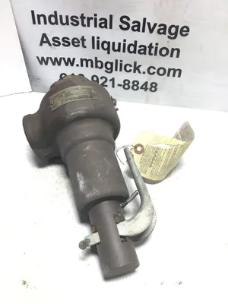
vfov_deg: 58.4
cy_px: 152
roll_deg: -1.6
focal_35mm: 31
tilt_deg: -43.5
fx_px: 272
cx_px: 114
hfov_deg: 45.4
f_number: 2.4
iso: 25
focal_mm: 3.3
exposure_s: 1/60
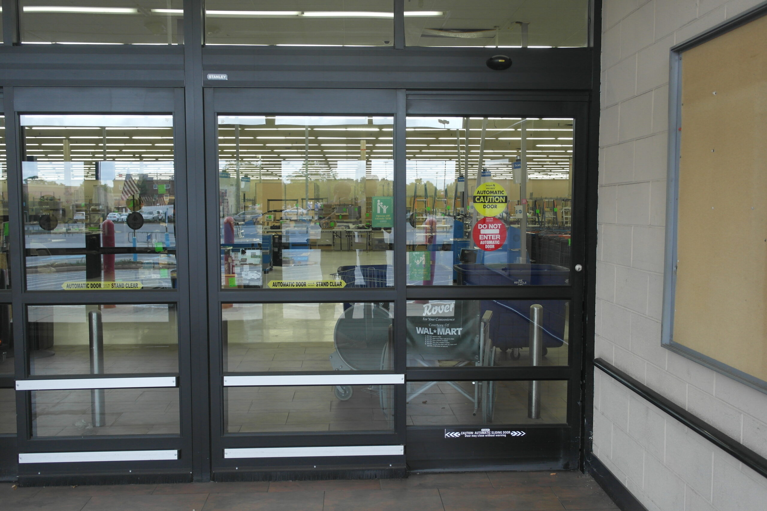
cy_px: 256
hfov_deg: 57.2
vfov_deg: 40.0
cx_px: 384
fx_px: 703
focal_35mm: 33
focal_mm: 22
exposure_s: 1/80
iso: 400
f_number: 3.5
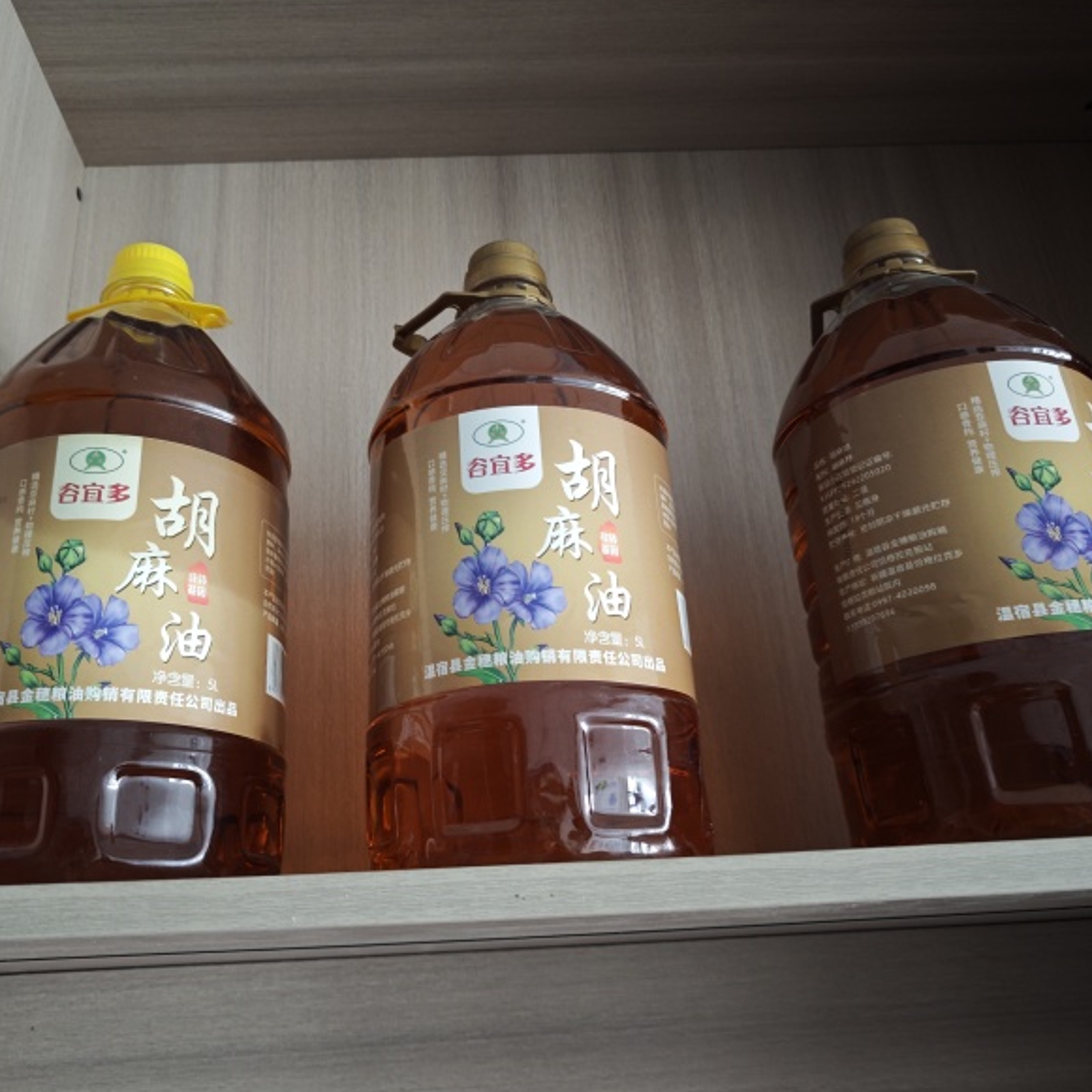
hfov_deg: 56.9
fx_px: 999
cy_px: 560
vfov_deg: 57.3
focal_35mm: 28
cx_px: 447
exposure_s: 1/47.9
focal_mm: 6.55
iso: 640
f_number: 1.62
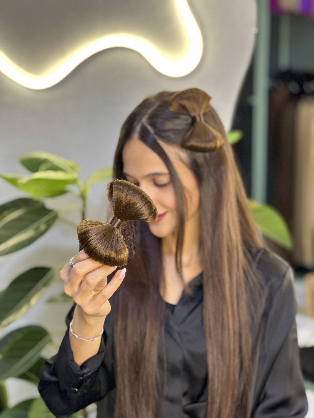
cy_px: 209
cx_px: 157
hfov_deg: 19.1
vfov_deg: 25.3
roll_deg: +0.1
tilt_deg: -10.1
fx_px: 931
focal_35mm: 77
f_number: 2.8
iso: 200
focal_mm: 9
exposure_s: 1/33
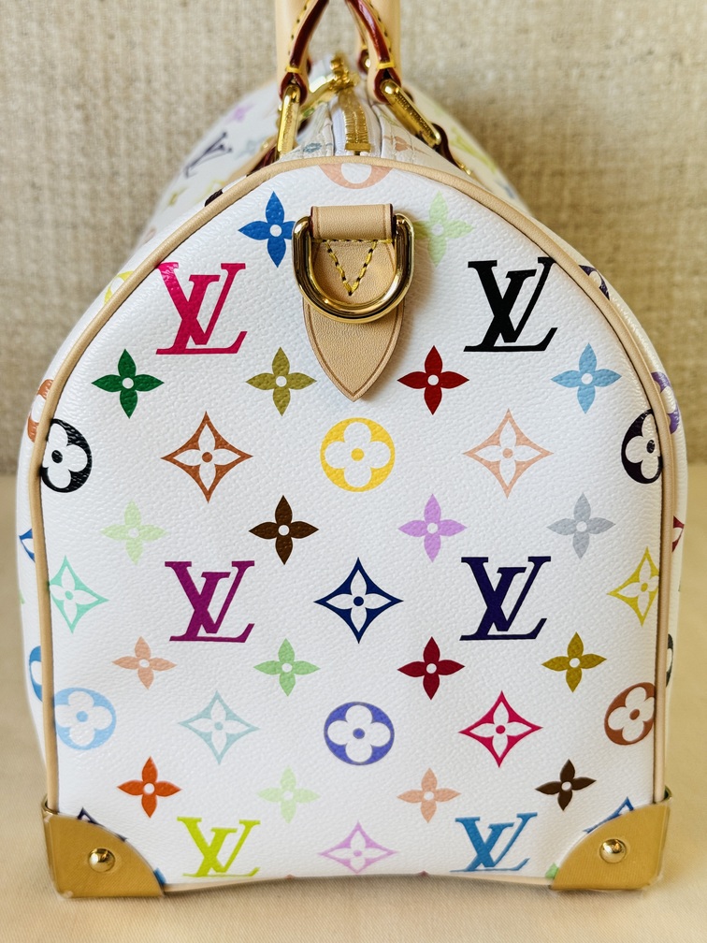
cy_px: 472
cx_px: 354
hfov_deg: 30.3
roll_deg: +0.3
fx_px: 1307
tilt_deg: -19.0
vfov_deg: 39.7
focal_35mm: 48
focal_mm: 6.76
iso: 50
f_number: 1.78
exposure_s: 1/100
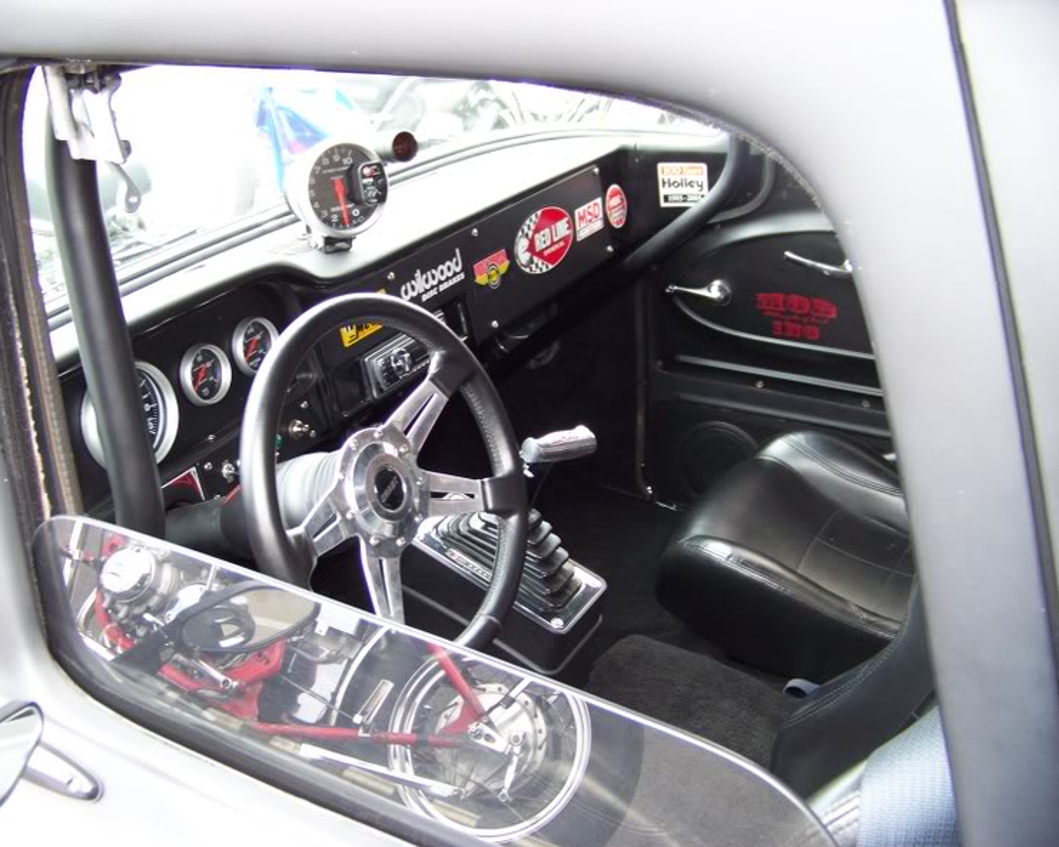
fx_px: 1191
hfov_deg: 47.9
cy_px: 425
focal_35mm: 38
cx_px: 497
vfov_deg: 39.2
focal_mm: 5.85
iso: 108
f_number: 2.8
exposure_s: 1/30
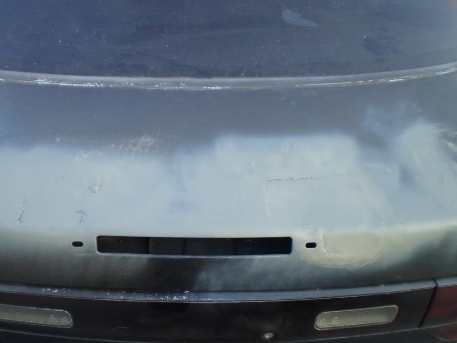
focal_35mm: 42
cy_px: 197
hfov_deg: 44.7
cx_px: 193
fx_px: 554
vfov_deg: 34.3
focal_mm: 6.3
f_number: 3.1
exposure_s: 1/80
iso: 64
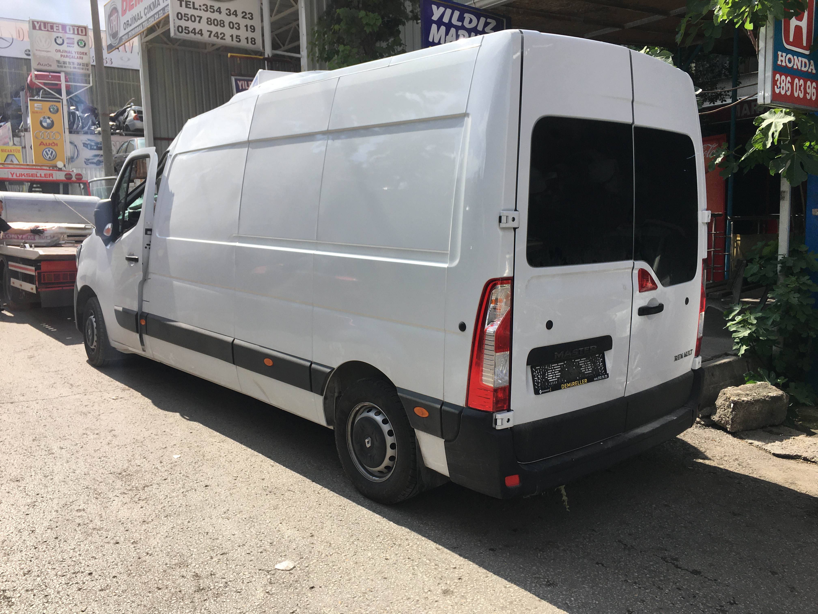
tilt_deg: -4.9
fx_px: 685
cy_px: 307
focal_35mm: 29
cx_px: 409
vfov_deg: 48.2
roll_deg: +0.1
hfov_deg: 61.7
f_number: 2.2
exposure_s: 1/1261
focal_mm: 4.15
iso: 25
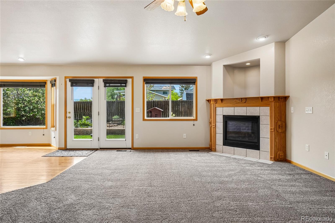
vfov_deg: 63.2
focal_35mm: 20
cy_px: 112
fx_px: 181
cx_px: 168
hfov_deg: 85.4
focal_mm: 13
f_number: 8
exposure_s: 1/50
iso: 400
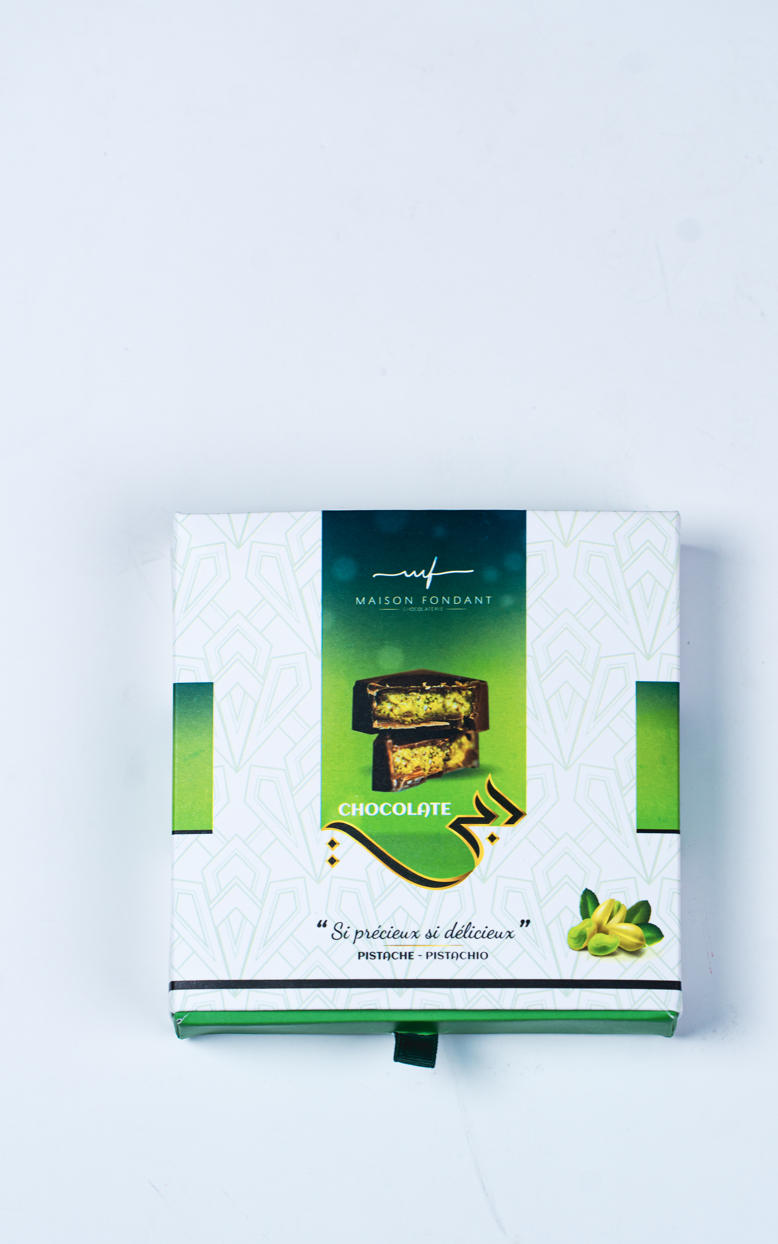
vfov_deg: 22.5
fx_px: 3121
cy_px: 677
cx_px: 416
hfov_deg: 14.2
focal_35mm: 92
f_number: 5.6
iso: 200
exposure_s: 1/60
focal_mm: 75
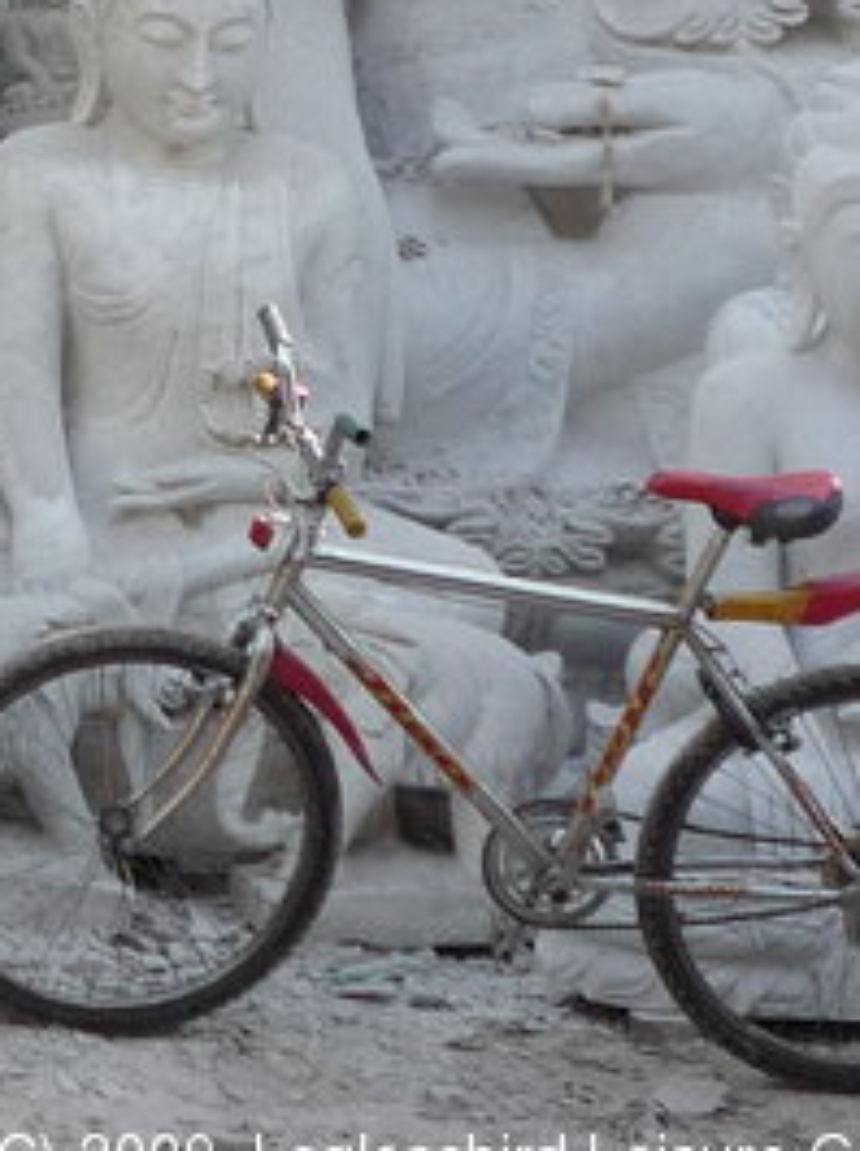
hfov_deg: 10.6
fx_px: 4317
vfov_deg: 14.8
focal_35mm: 130
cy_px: -104
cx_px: -721
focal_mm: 5.3
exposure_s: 1/125
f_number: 3.4
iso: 100
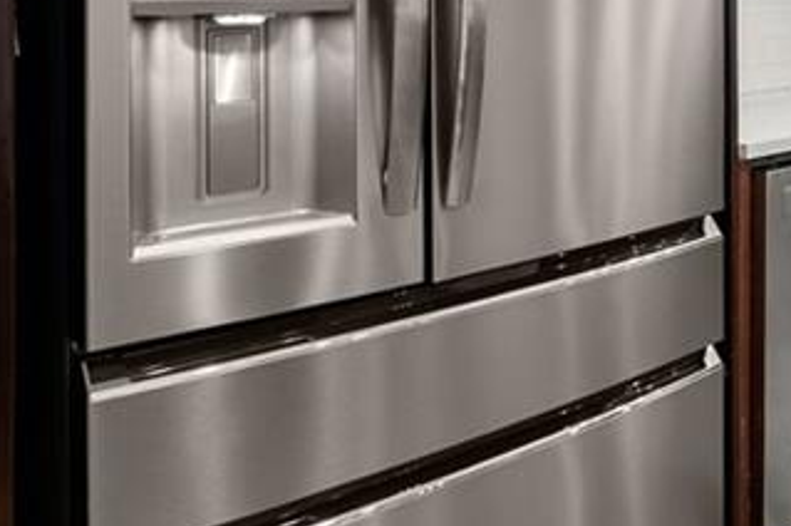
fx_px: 988
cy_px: -26
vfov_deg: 27.7
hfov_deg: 33.4
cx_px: 999
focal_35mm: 45
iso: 800
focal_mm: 14
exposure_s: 1/6
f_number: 7.1
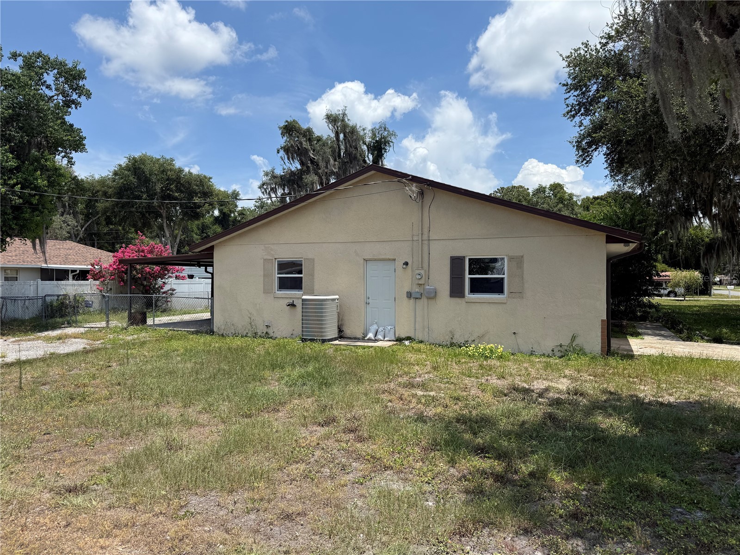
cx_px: 370
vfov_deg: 56.8
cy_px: 278
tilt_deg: +1.1
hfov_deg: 71.6
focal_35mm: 24
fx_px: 513
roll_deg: -0.4
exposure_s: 1/4673
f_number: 1.78
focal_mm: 6.76
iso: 80
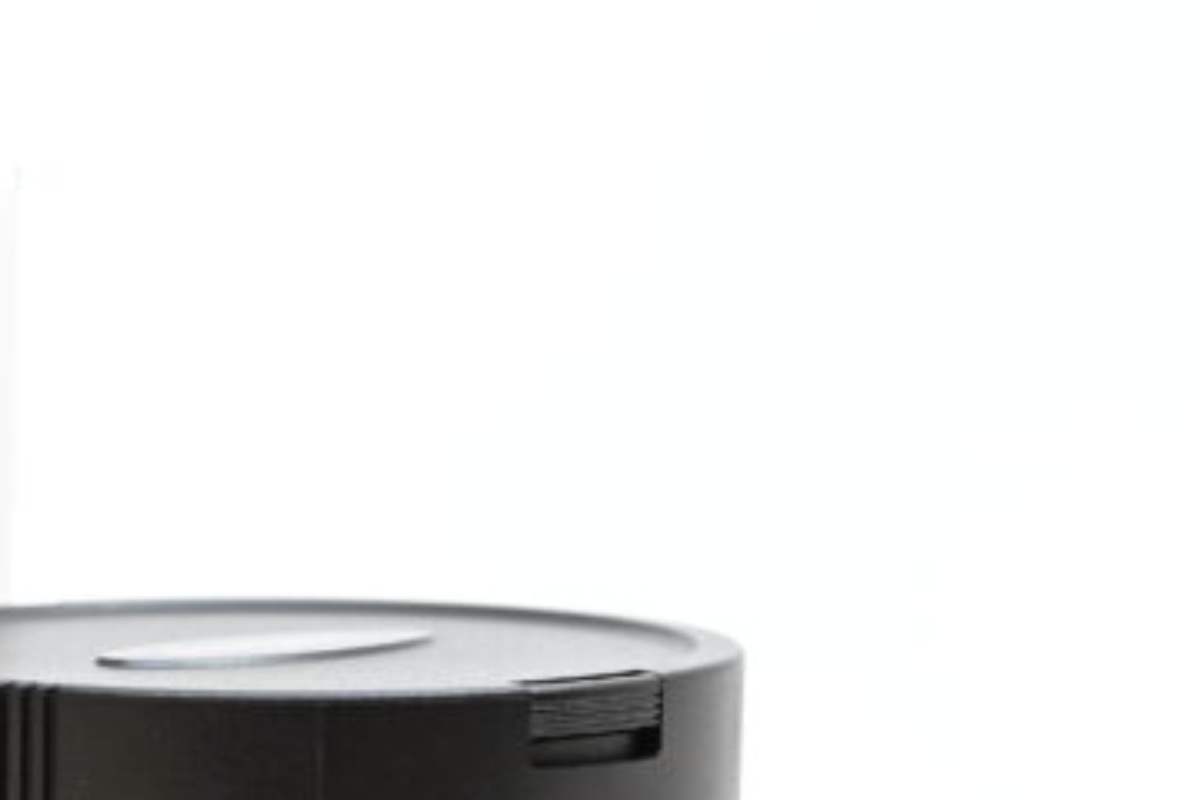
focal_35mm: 131
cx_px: -363
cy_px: 1035
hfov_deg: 14.9
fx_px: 4366
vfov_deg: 10.3
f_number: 6.3
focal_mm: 46
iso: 640
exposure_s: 1/100
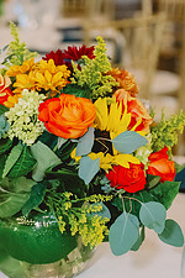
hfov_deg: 11.2
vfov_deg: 16.8
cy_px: 140
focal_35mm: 122
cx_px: 20
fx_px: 940
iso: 5000
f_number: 2.8
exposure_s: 1/60
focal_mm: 61
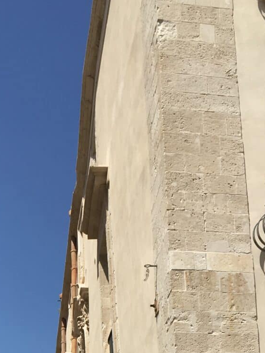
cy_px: 448
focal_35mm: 80
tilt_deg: +12.8
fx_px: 816
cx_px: -37
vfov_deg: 22.1
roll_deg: -1.5
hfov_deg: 17.7
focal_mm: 4.15
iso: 25
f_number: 2.2
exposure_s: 1/1876
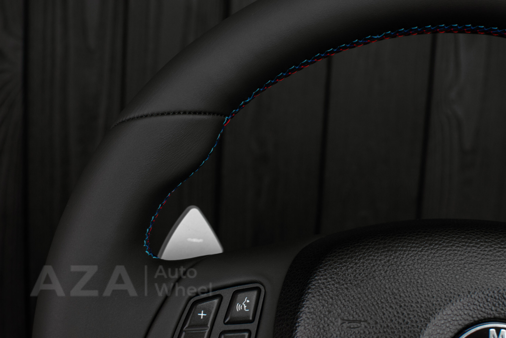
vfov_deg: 25.8
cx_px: 253
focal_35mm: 52
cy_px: 169
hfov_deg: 37.8
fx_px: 738
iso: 500
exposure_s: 1/125
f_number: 6.3
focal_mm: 35
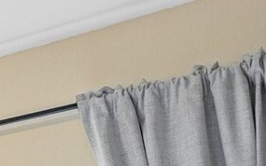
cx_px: -490
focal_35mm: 103
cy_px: 449
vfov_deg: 10.3
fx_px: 747
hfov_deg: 12.1
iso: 400
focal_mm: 17
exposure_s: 1/10
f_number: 8
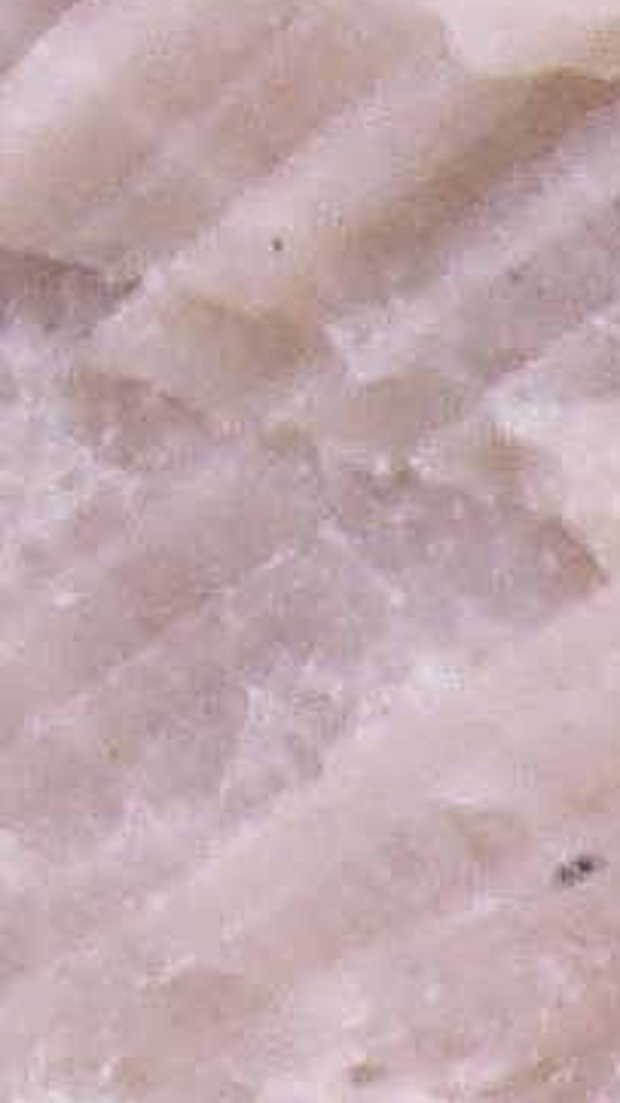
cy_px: 2939
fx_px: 32157
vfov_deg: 2.0
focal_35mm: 1100
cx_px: 4251
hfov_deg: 1.1
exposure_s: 1/3
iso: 200
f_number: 22
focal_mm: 50
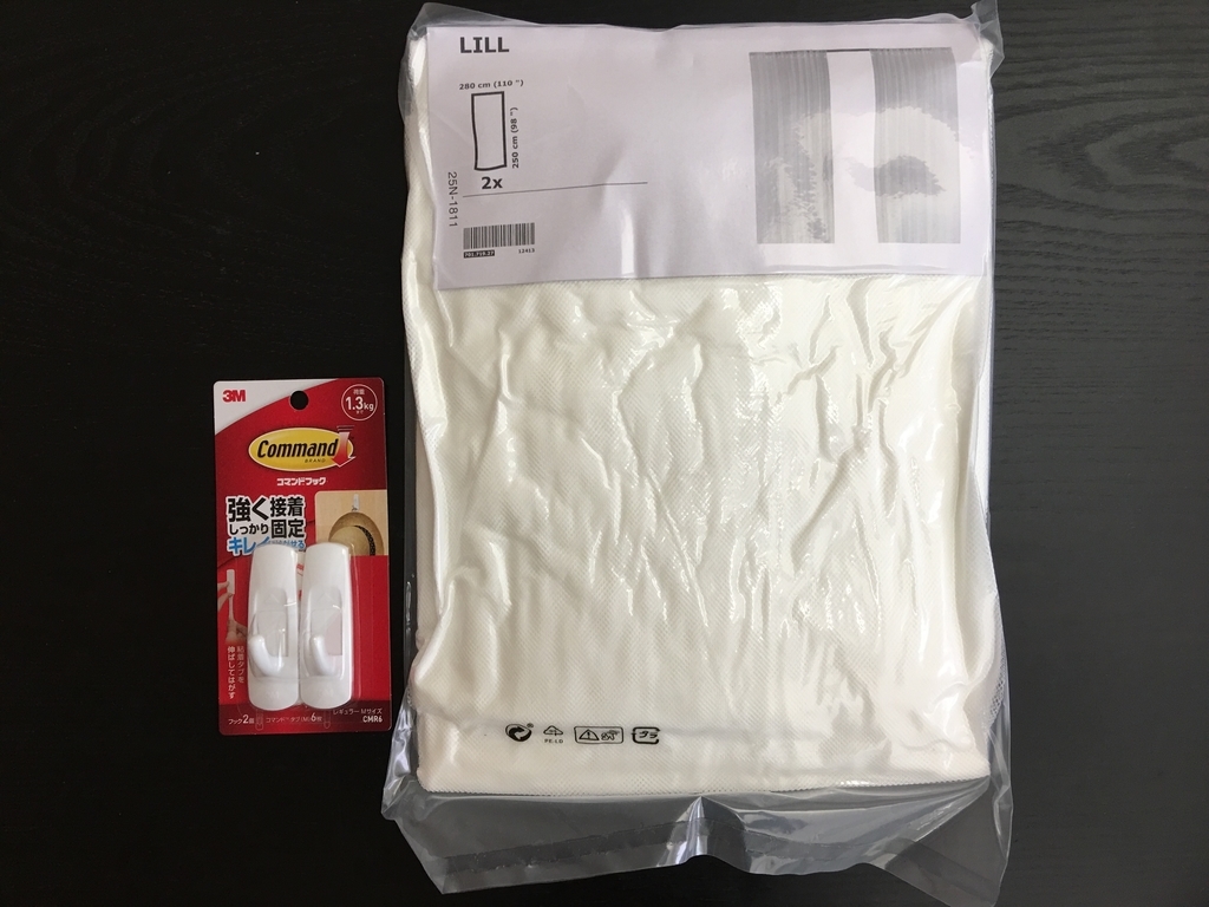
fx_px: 1013
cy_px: 454
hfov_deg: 61.7
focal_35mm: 29
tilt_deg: -88.2
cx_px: 604
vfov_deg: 48.2
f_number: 2.2
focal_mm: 4.15
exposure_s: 1/15
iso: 40
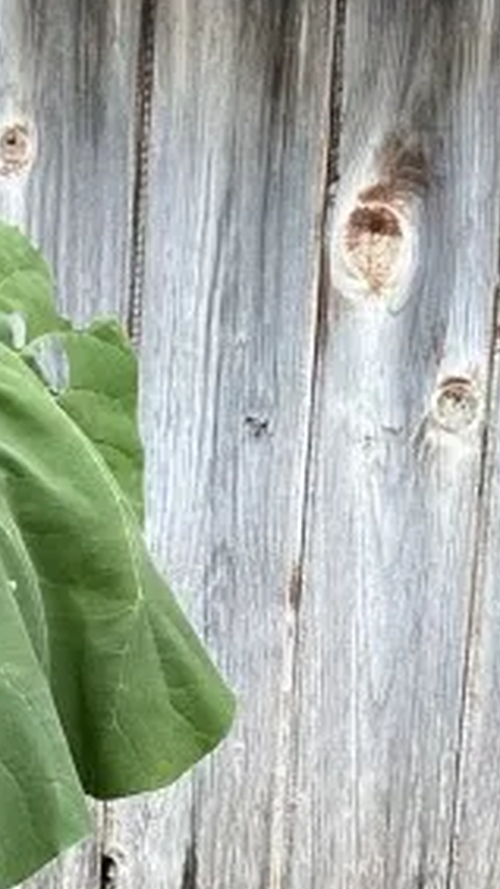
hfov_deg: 10.6
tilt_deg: -13.8
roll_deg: +1.7
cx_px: -343
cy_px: 1505
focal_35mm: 108
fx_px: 2548
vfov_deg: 17.0
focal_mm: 5.1
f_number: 1.6
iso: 50
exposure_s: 1/898
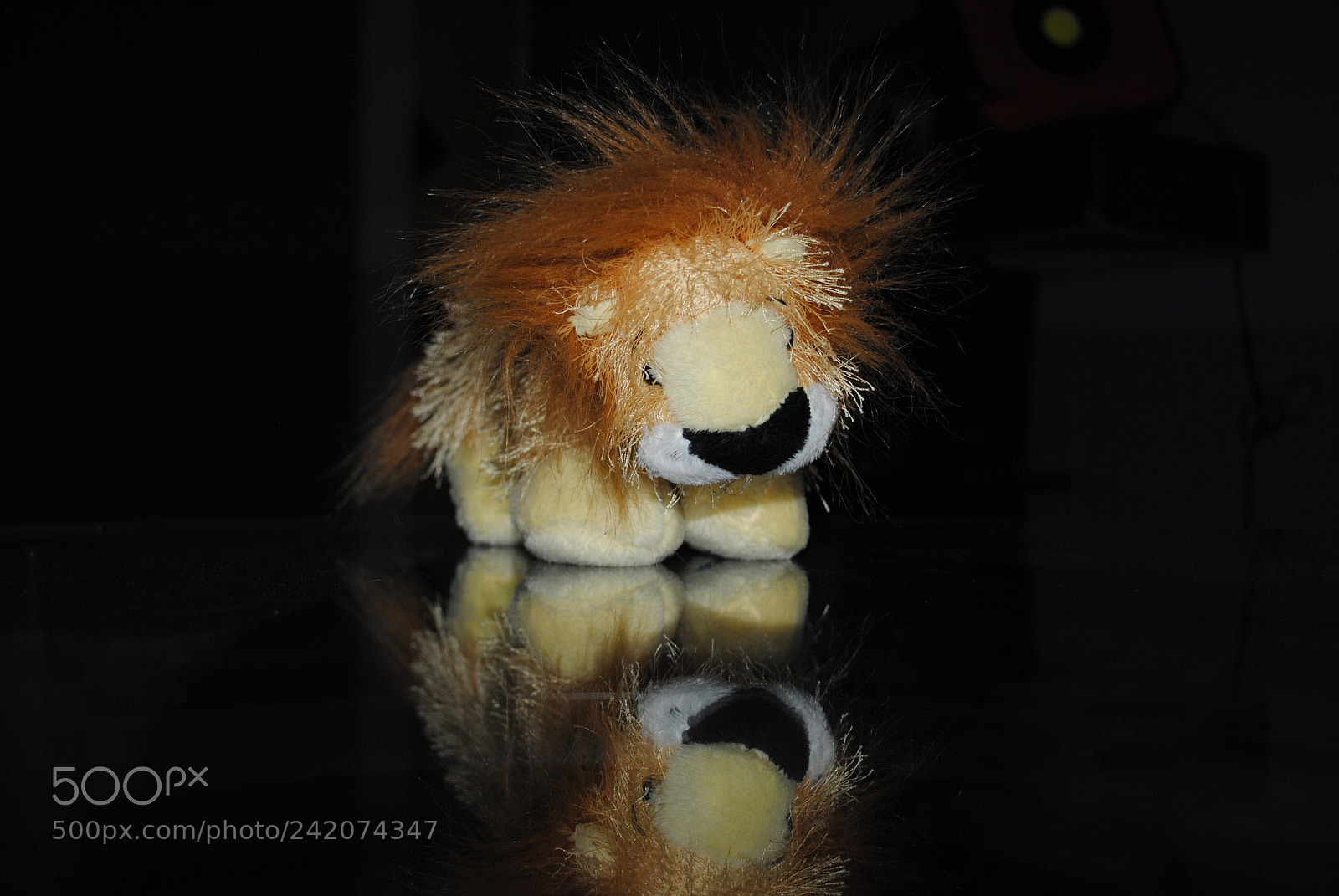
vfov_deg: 37.0
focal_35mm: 36
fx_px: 1341
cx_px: 670
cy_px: 448
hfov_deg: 53.1
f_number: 4
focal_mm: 24
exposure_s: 1/60
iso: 200
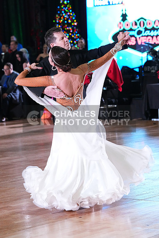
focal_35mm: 135
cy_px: 119
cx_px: 80
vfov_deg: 15.2
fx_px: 894
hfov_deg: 10.2
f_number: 5.6
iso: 10000
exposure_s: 1/400
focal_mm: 135
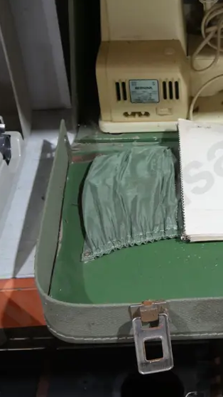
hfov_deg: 18.0
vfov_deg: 32.6
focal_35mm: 64
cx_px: 257
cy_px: 132
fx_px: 673
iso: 640
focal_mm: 16
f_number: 3.6
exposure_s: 1/60
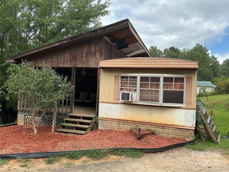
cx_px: 114
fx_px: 192
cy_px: 86
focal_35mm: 29
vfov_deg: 48.2
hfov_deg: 61.7
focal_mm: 3
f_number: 1.8
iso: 25
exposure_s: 1/683
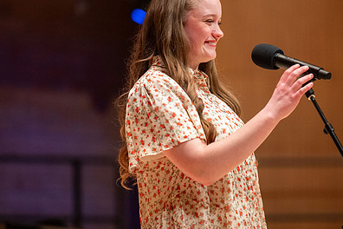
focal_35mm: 293
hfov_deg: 7.0
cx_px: 215
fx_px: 2791
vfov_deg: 4.7
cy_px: 98
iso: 2500
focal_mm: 200
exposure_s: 1/500
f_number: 2.8
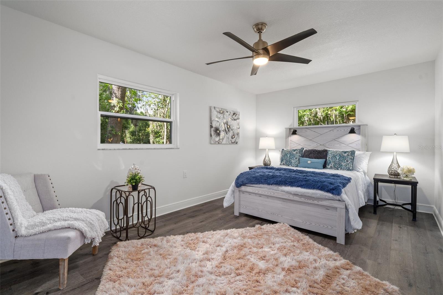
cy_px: 148
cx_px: 222
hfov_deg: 93.3
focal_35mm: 17
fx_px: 209
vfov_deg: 70.4
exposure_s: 1/3
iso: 320
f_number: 8
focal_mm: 17
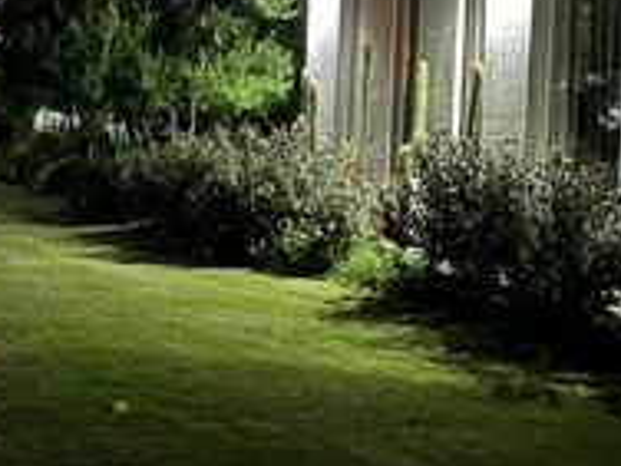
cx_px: 99
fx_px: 1094
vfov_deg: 23.5
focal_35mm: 61
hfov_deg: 30.7
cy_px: 69
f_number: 1.5
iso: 1000
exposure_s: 1/5
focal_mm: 5.7
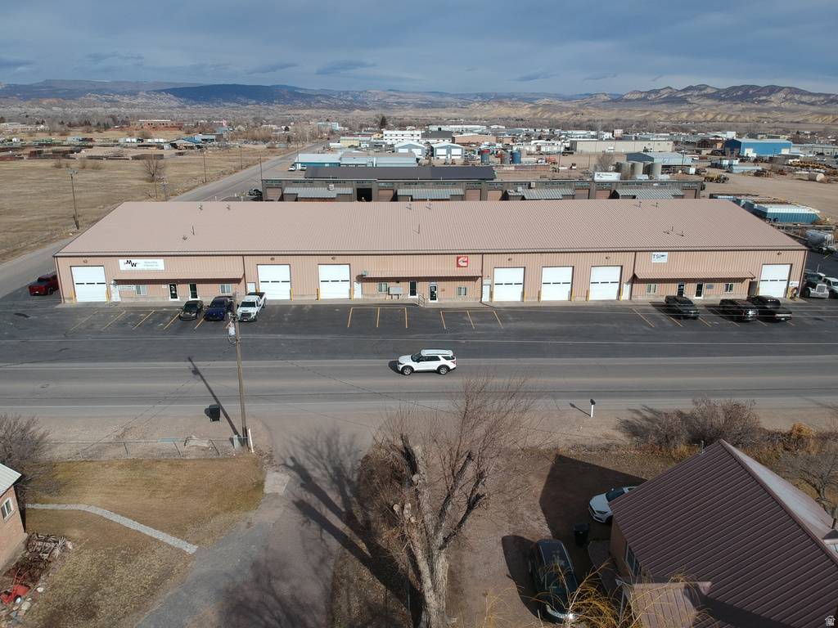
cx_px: 419
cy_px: 314
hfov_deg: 69.4
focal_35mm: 25
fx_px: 605
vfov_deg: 54.9
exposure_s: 1/2000
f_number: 2.6
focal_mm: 4.49
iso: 100
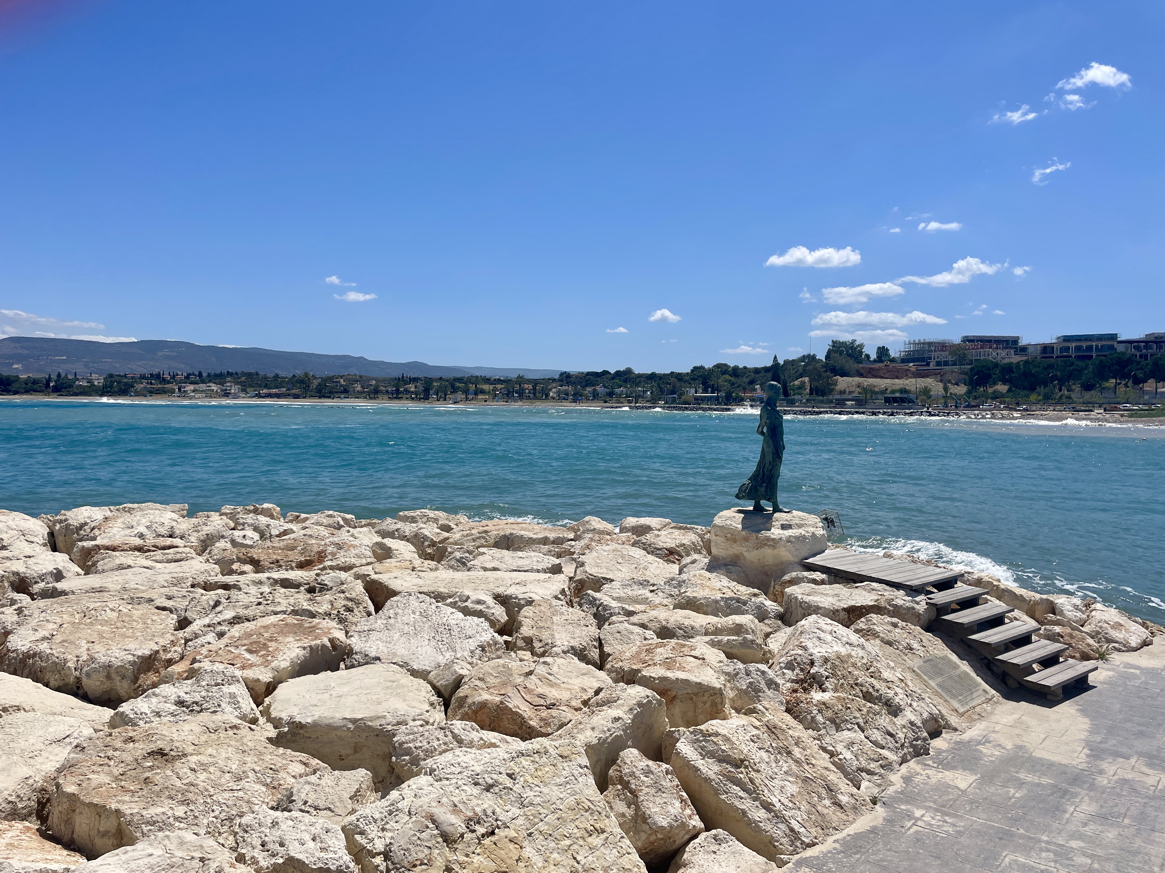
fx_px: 875
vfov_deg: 53.1
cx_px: 582
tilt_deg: -1.8
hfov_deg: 67.3
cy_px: 436
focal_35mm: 26
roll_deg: -0.6
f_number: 1.6
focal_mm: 4.2
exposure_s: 1/9091
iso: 32
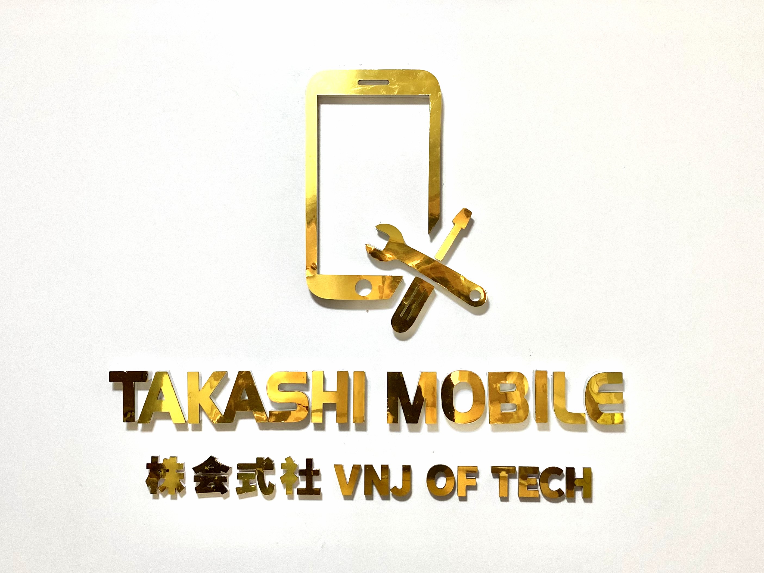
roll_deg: -0.8
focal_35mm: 26
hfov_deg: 67.3
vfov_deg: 53.1
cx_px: 382
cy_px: 286
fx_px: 574
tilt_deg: -0.6
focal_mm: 4.25
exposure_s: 1/120
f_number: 1.8
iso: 125
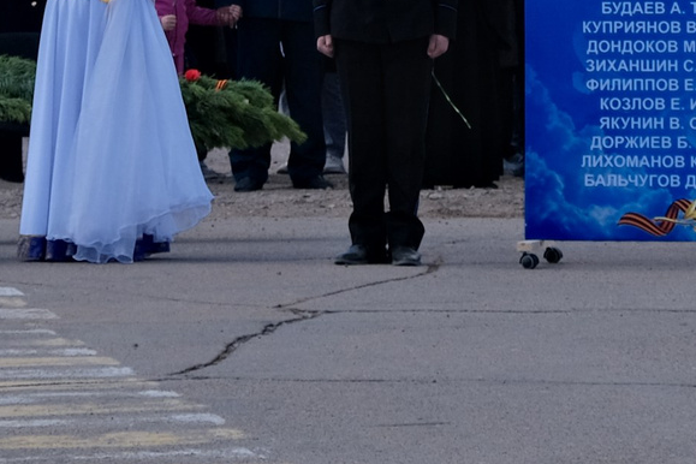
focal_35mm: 367
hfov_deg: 5.6
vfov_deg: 3.7
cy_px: -308
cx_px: 477
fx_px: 7095
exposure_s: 1/600
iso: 320
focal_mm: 55
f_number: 5.6
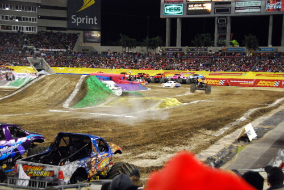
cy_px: 95
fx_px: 521
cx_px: 142
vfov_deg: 20.7
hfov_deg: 30.5
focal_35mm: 66
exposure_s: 1/200
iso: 1600
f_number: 4.8
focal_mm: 44
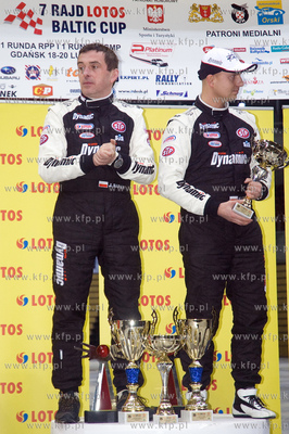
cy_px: 217
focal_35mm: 105
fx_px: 1266
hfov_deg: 13.0
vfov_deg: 19.5
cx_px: 144
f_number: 4.5
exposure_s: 1/250
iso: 400
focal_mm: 70
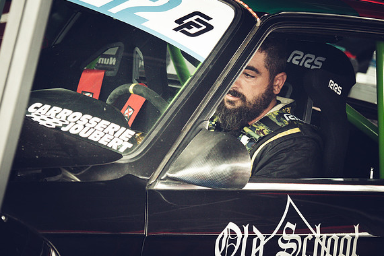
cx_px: 189
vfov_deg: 6.3
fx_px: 2336
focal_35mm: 219
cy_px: 126
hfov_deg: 9.4
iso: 2500
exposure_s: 1/500
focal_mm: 100
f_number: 4
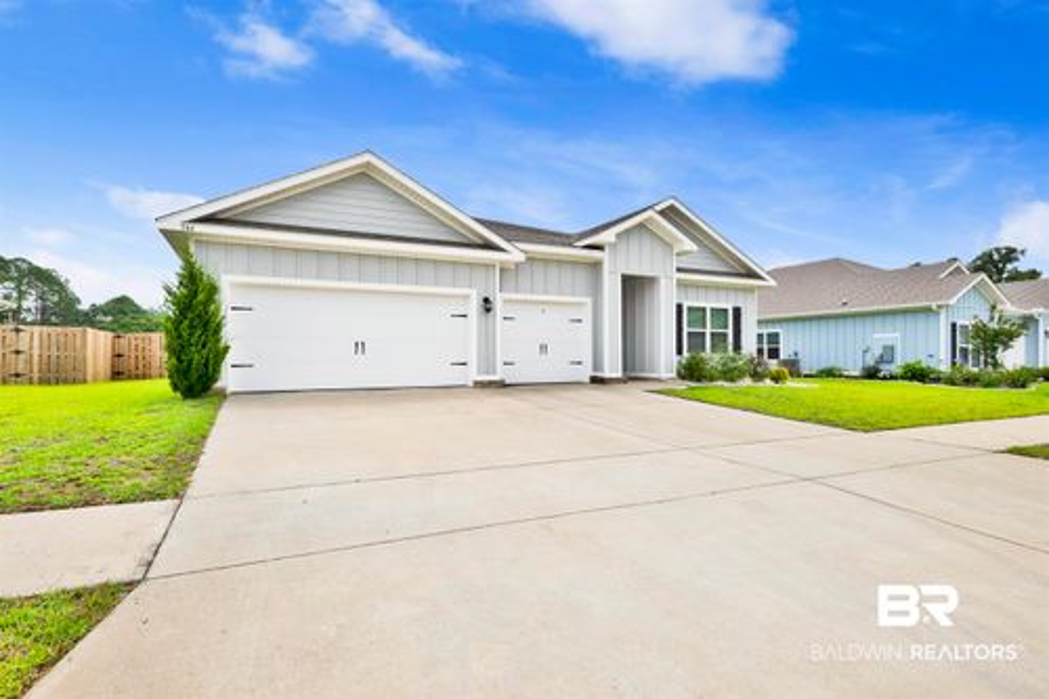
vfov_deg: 68.8
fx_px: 510
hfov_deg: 91.6
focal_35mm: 18
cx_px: 524
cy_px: 350
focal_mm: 17.5
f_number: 11
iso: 400
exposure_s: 1/500
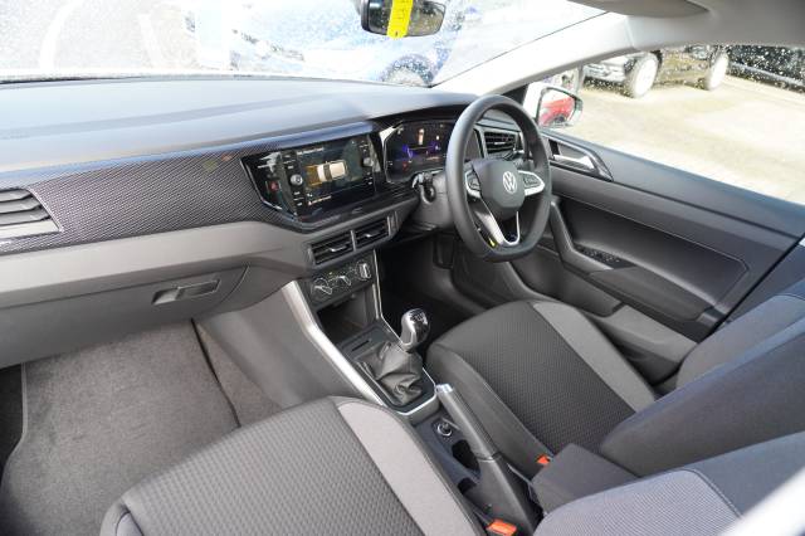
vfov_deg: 53.1
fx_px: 536
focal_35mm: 24
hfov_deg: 73.8
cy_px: 268
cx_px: 402
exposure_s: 1/60
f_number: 4
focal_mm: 16
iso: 640
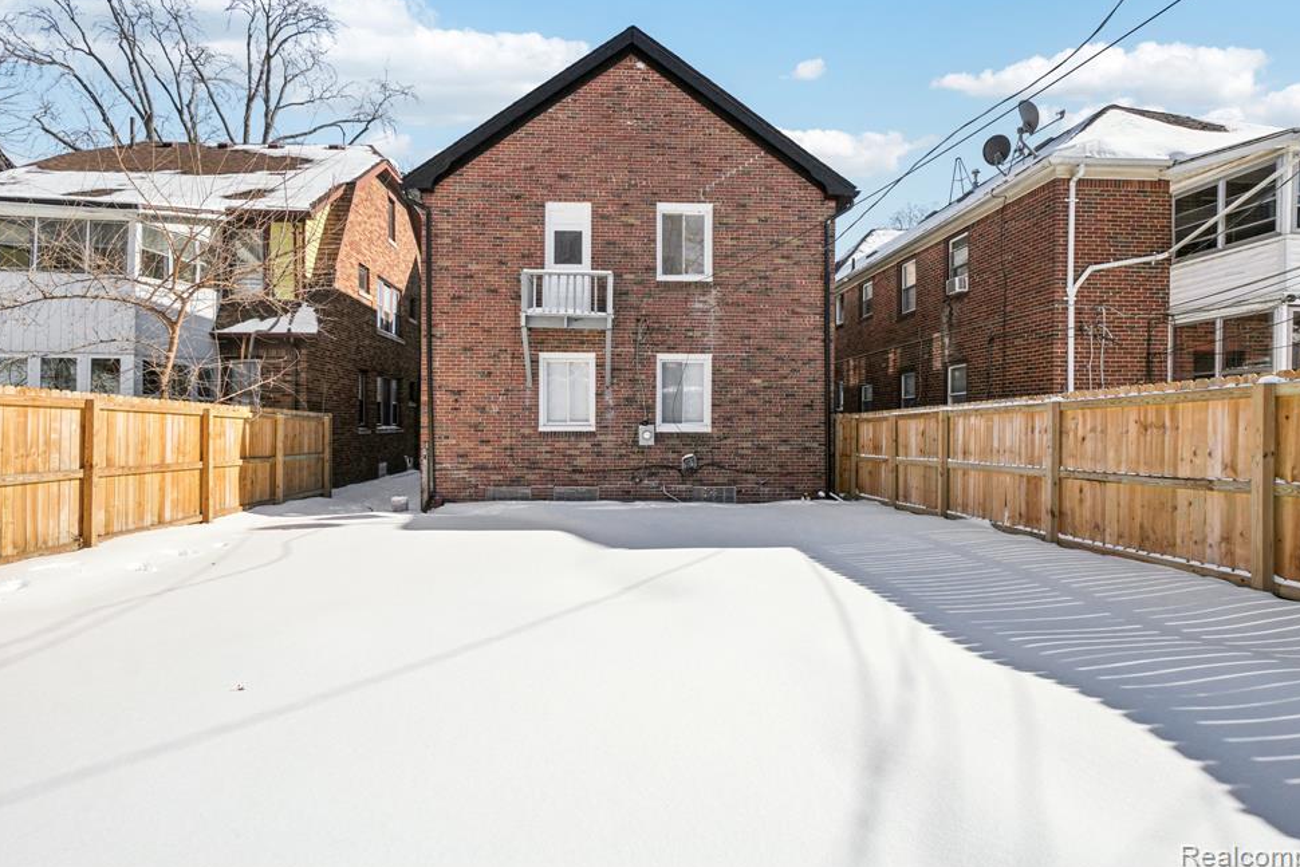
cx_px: 629
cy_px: 419
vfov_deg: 64.6
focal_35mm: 19
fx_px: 686
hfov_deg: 86.9
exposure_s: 1/350
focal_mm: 12
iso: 100
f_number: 8
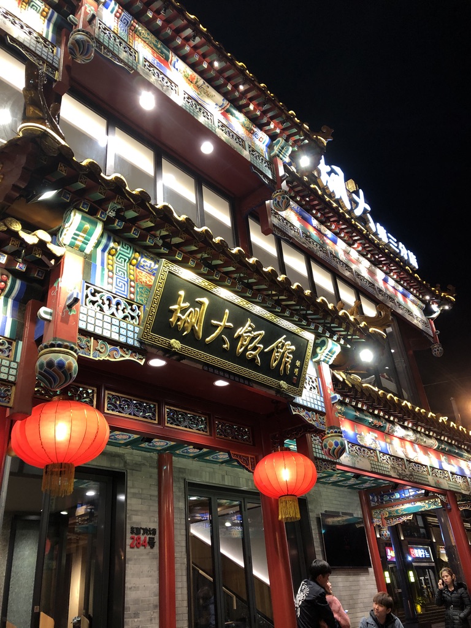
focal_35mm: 28
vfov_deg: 63.4
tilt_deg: +30.3
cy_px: 314
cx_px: 236
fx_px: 508
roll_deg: +5.0
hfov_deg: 49.7
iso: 40
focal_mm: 4
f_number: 1.8
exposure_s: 1/17
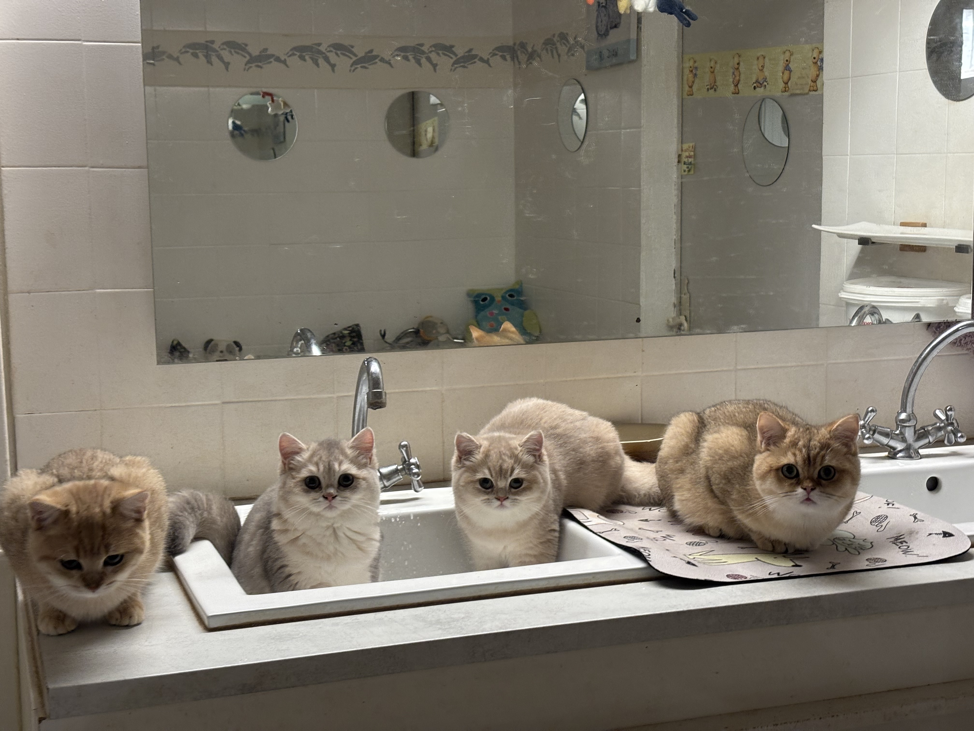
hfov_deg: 36.8
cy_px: 366
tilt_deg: -6.4
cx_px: 487
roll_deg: +1.5
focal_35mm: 52
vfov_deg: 28.0
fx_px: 1463
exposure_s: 1/33
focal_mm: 5.96
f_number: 1.6
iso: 125
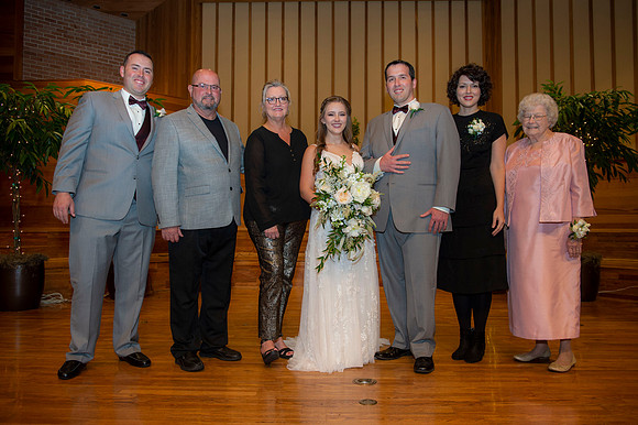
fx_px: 496
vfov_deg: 46.4
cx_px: 319
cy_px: 212
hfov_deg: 65.5
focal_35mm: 28
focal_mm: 28
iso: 800
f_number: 3.5
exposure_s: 1/200
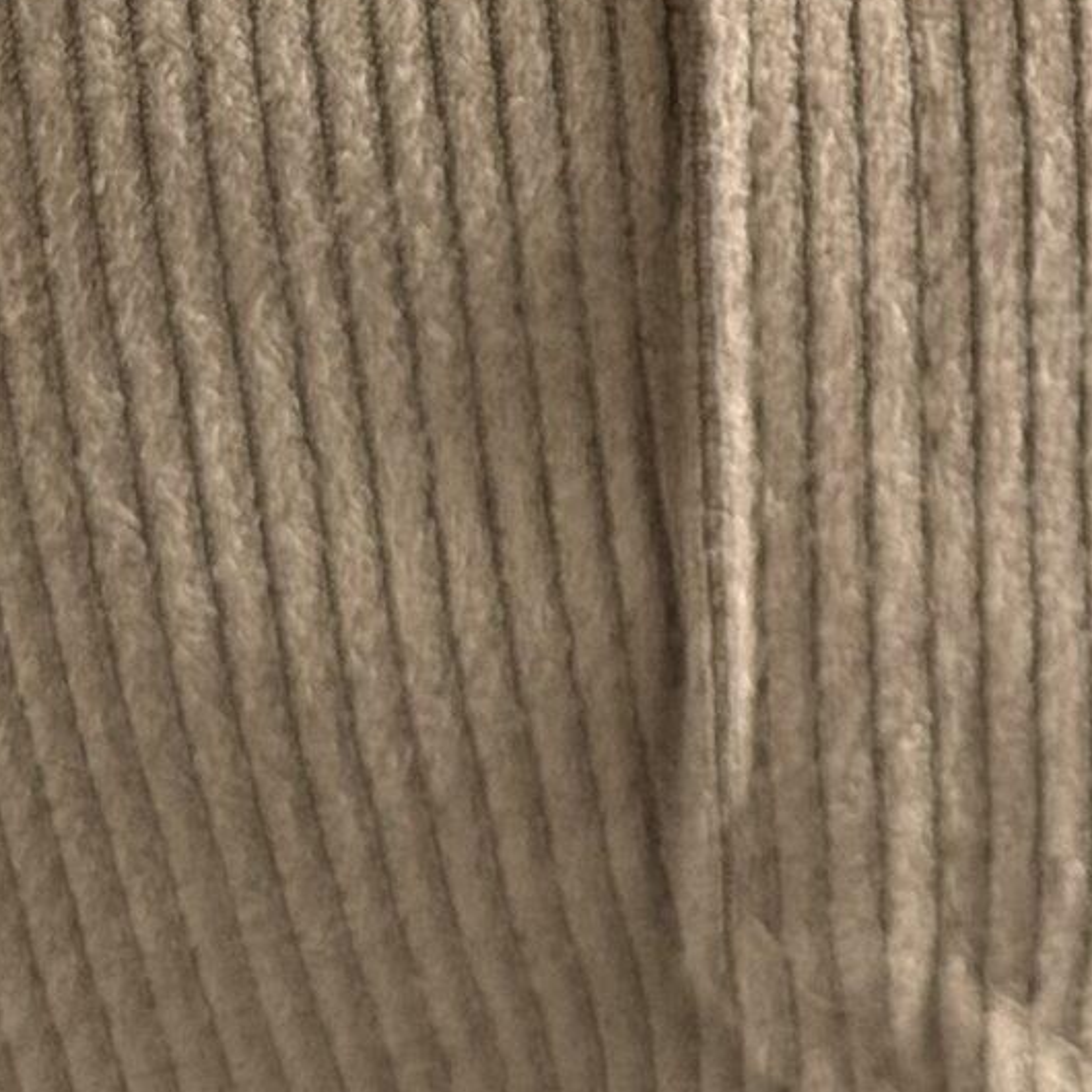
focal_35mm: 205
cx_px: 1801
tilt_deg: -17.9
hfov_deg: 8.3
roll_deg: -2.5
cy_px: -1117
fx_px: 7317
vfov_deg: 8.1
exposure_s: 1/108
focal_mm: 6.76
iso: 100
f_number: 1.78
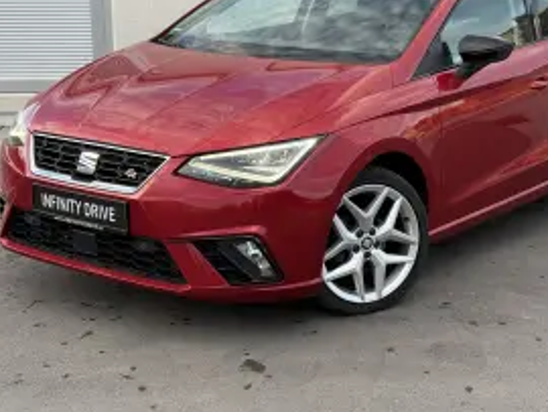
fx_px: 1125
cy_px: 134
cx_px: 341
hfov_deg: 27.3
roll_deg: -0.1
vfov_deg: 20.7
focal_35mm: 71
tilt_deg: -11.0
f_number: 1.78
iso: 64
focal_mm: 6.76
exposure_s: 1/390
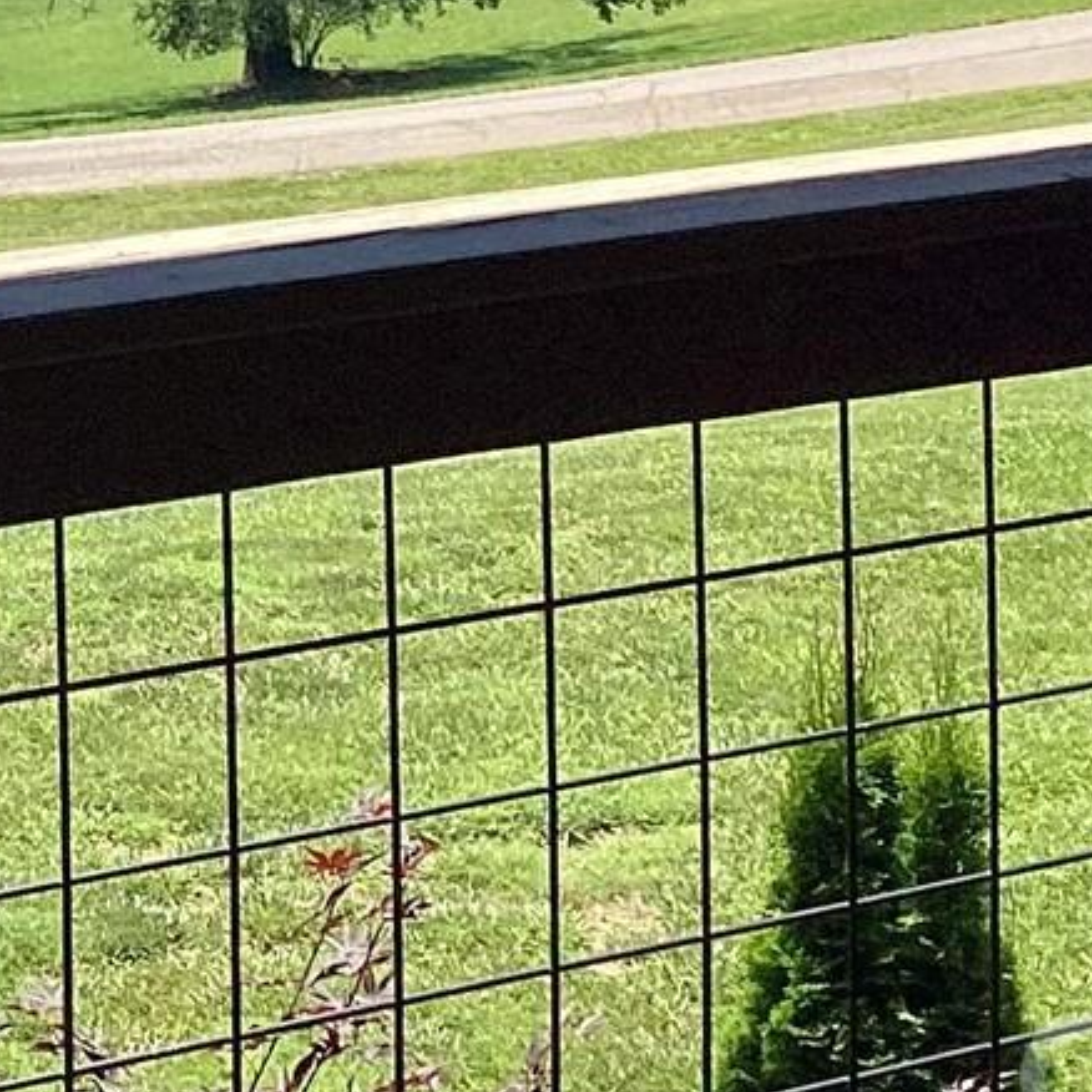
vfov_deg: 12.8
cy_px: -648
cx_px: -32
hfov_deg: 13.4
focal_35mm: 128
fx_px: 4568
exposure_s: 1/1235
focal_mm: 3.3
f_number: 2.4
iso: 25
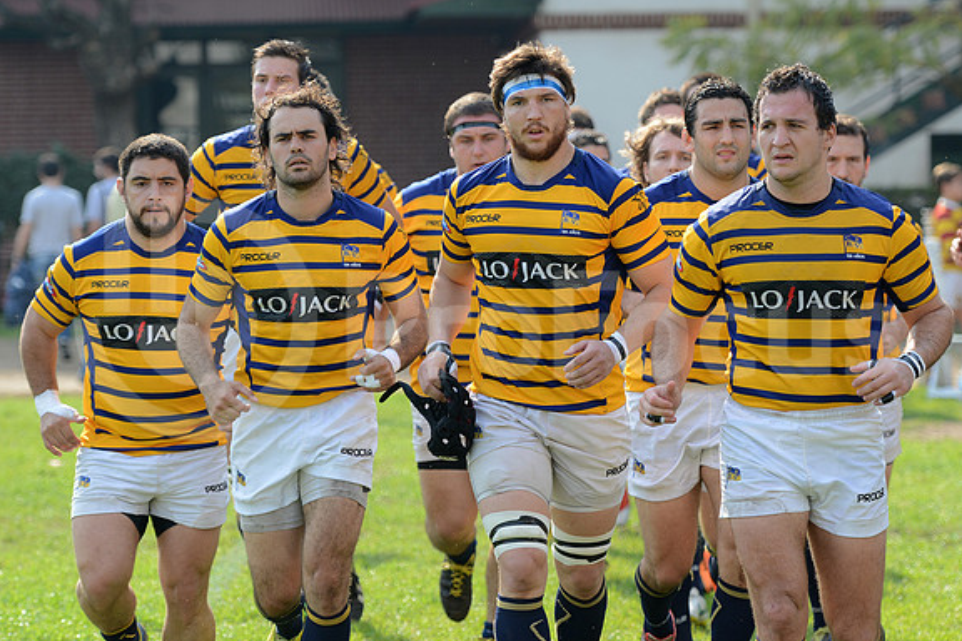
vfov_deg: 9.1
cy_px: 321
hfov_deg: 13.6
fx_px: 4035
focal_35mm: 151
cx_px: 481
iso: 400
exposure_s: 1/800
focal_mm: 150
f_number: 4
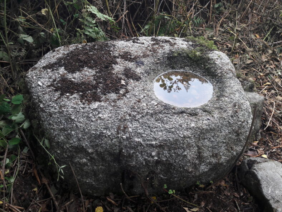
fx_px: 228
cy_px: 106
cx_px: 141
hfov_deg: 63.4
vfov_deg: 49.7
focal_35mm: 28
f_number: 1.9
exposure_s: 1/100
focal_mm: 3.7
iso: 50
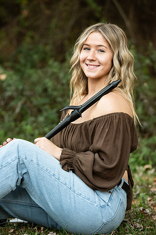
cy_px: 118
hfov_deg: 9.1
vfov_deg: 13.7
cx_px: 78
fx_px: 975
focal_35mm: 150
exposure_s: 1/250
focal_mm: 150
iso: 1250
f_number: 4
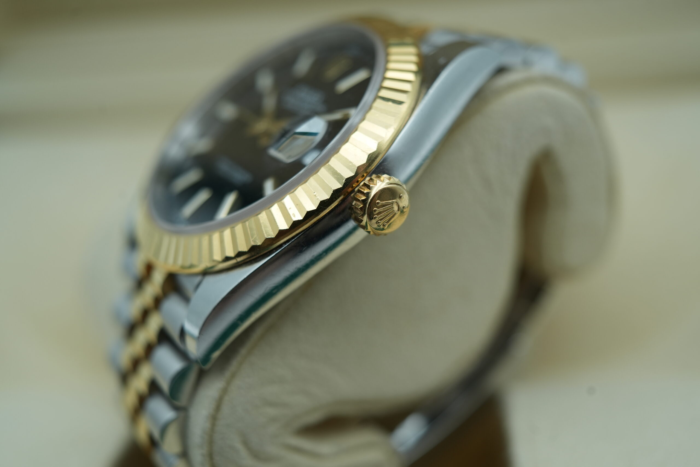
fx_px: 681
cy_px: 234
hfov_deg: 54.4
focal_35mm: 35
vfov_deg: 37.9
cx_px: 350
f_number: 5
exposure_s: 1/250
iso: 400
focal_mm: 35
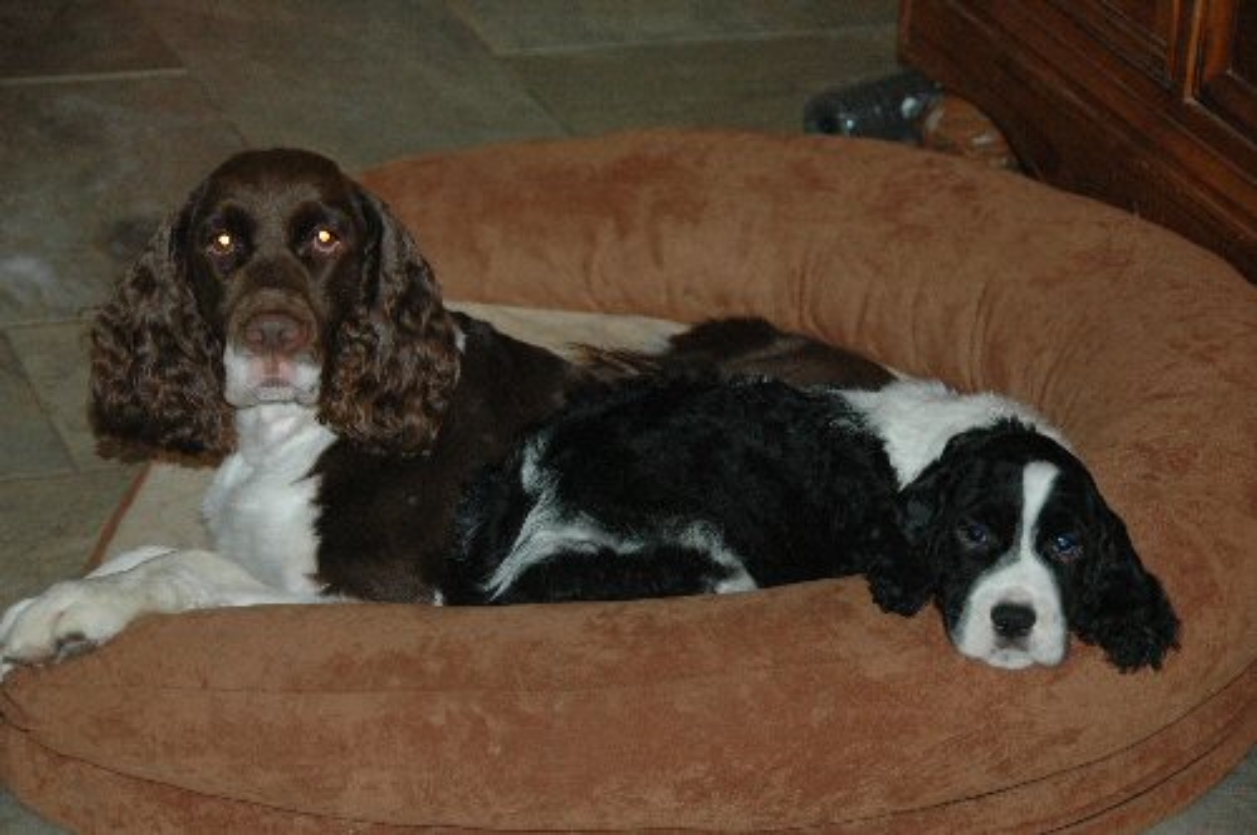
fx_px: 4185
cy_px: 418
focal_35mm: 120
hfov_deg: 17.1
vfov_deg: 11.4
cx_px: 628
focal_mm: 80
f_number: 5.3
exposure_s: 1/60
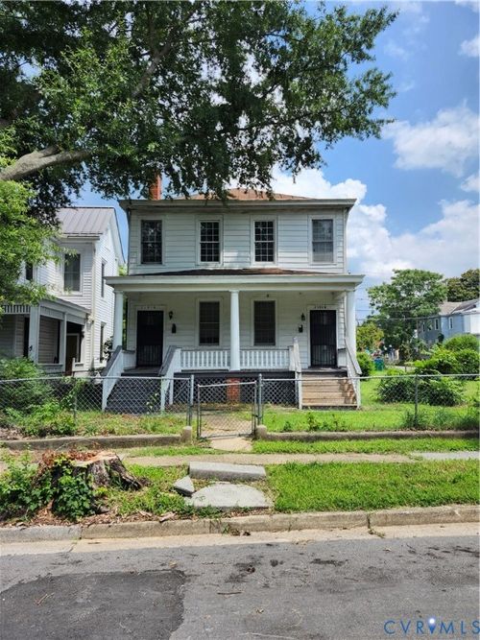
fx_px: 425
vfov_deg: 73.9
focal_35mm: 23
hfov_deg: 58.9
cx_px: 240
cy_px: 320
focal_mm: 5.54
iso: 25
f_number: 1.8
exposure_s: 1/1449
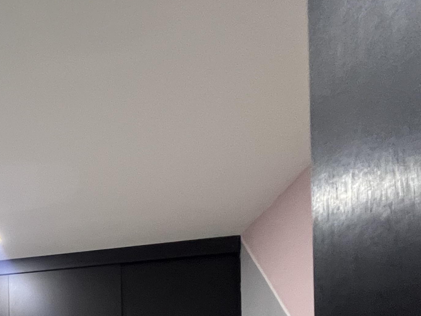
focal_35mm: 38
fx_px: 462
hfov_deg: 36.4
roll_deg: +1.1
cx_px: -97
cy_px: 384
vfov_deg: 31.3
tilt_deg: -0.6
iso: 400
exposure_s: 1/60
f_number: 1.8
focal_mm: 1.57
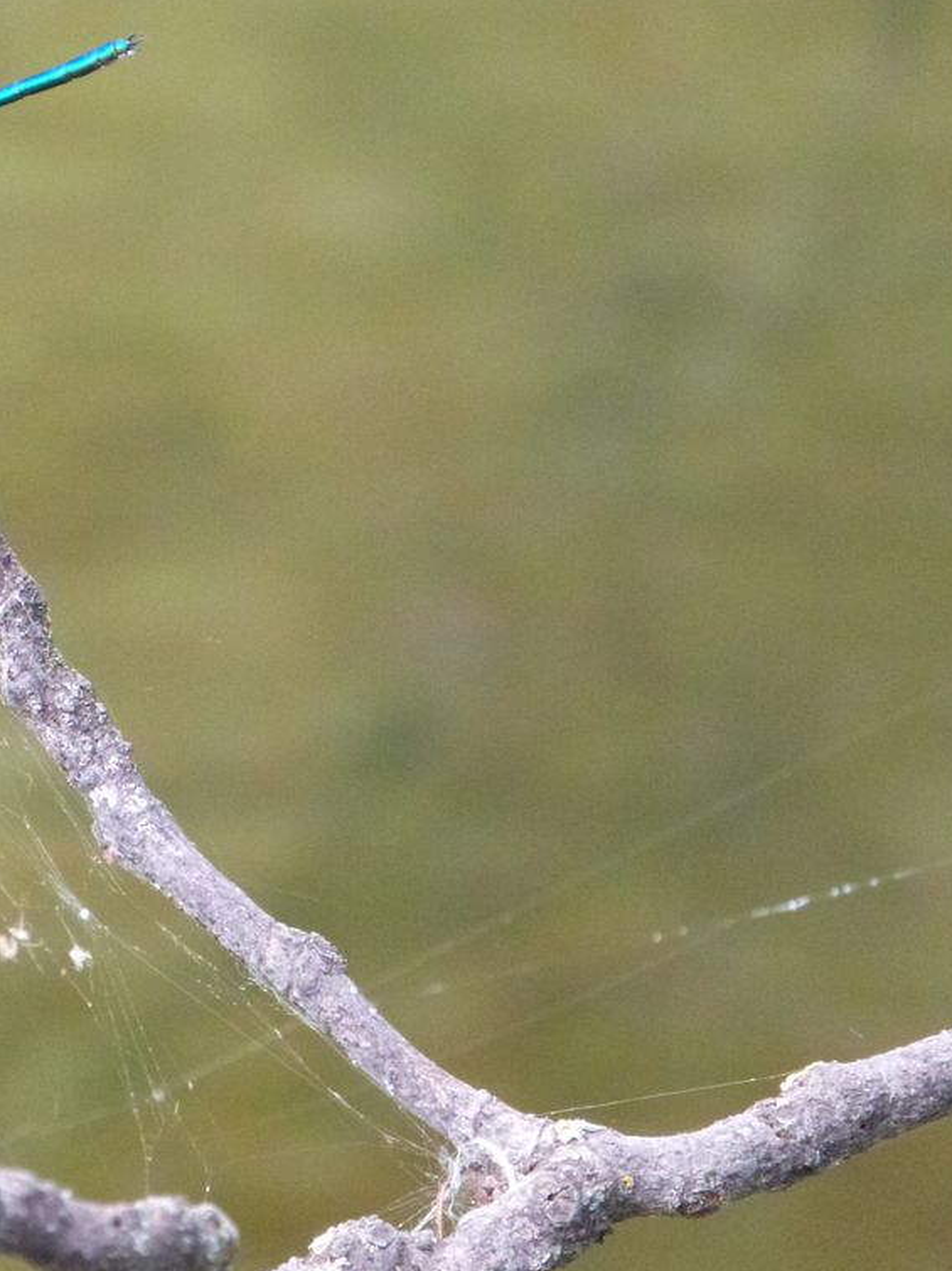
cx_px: -42
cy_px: 577
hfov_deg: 3.0
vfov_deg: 4.0
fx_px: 18161
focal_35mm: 495
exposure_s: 1/125
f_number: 4.1
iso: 800
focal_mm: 55.9
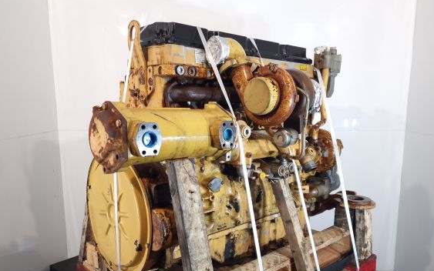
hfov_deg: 70.4
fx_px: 308
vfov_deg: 47.4
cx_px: 217
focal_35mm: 26
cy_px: 158
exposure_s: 1/50
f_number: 1.8
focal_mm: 6.4
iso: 80
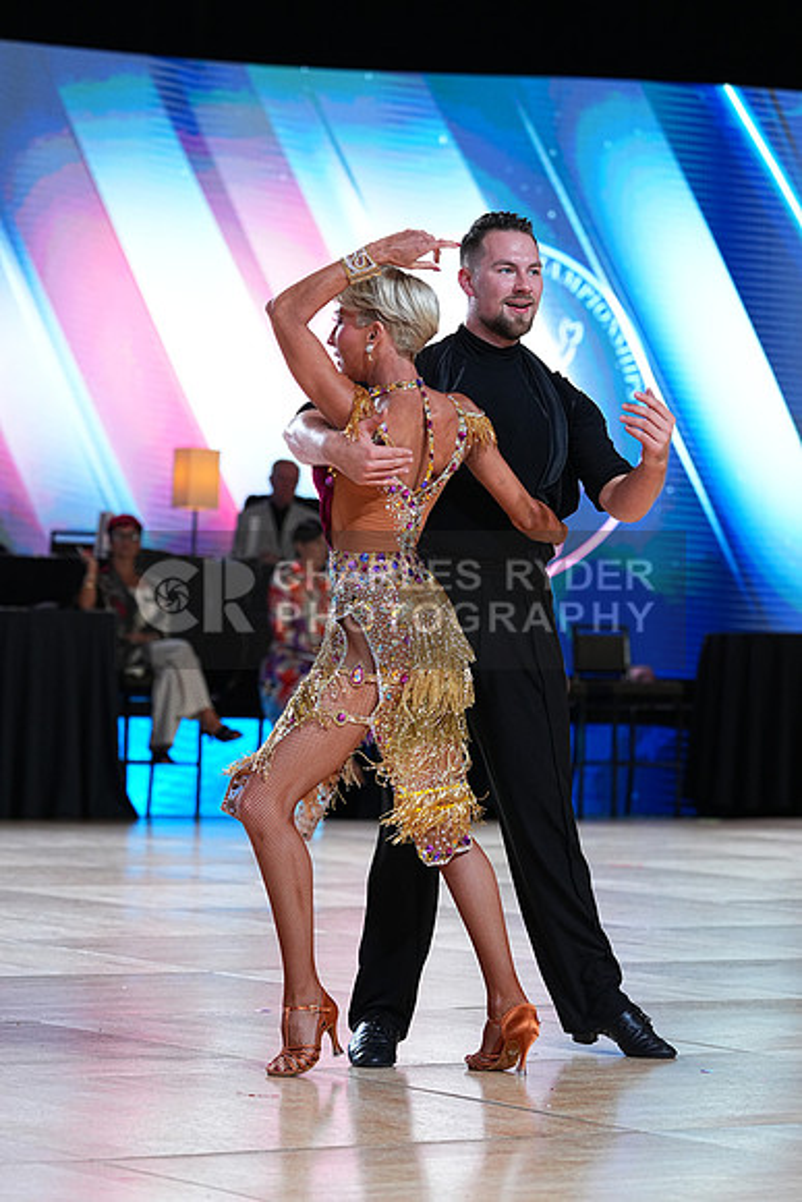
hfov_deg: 11.2
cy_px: 601
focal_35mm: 123
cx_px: 401
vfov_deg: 16.6
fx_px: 4107
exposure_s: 1/500
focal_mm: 123
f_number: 4
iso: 1250
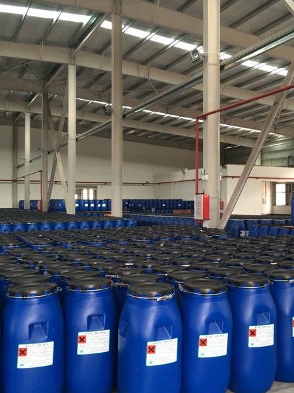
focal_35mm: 39
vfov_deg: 47.9
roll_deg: -0.4
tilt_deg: +0.3
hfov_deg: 36.5
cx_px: 194
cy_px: 196
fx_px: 442
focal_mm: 4.15
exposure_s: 1/100
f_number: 2.2
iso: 64
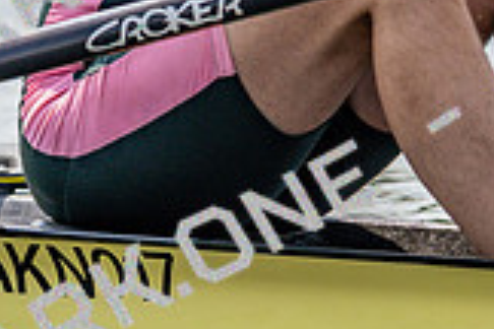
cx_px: 265
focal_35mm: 715
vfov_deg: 1.9
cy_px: -187
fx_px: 9811
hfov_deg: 2.9
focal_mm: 200
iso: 250
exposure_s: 1/1600
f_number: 5.6
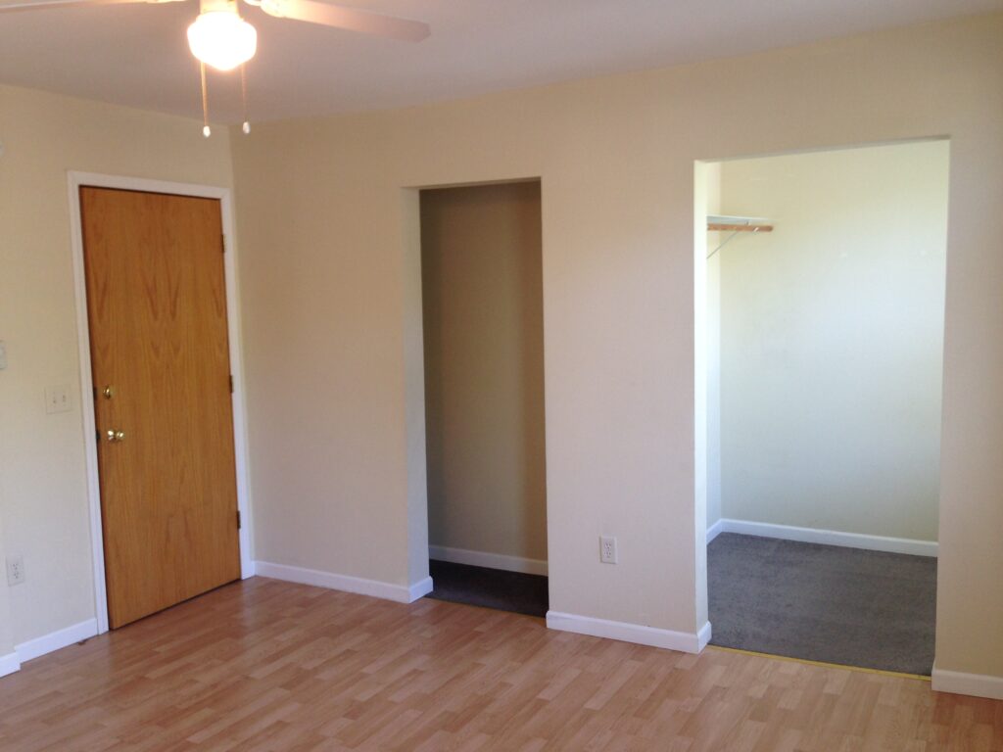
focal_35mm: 33
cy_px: 376
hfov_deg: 55.4
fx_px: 956
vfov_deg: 42.9
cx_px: 502
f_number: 2.4
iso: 64
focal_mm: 4.12
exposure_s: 1/20
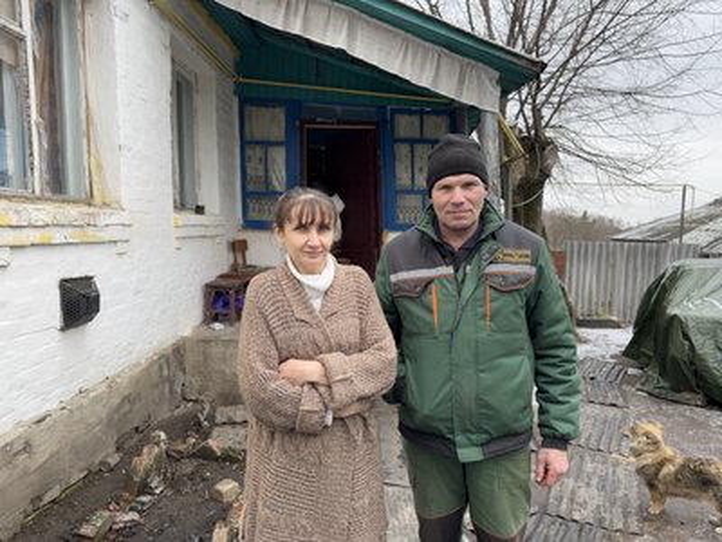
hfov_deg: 71.6
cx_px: 361
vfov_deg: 56.8
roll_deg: -0.4
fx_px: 501
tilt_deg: -3.8
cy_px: 271
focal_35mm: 24
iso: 64
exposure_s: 1/242
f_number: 1.78
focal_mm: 6.76
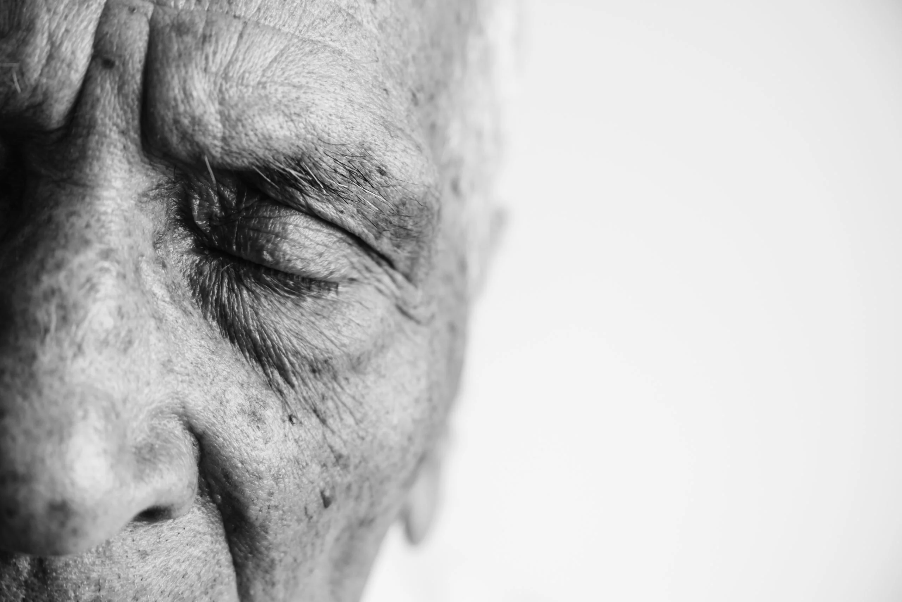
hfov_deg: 19.4
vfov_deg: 13.1
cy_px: 301
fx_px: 2632
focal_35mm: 105
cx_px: 451
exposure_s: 1/50
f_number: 5.6
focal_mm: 105
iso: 500
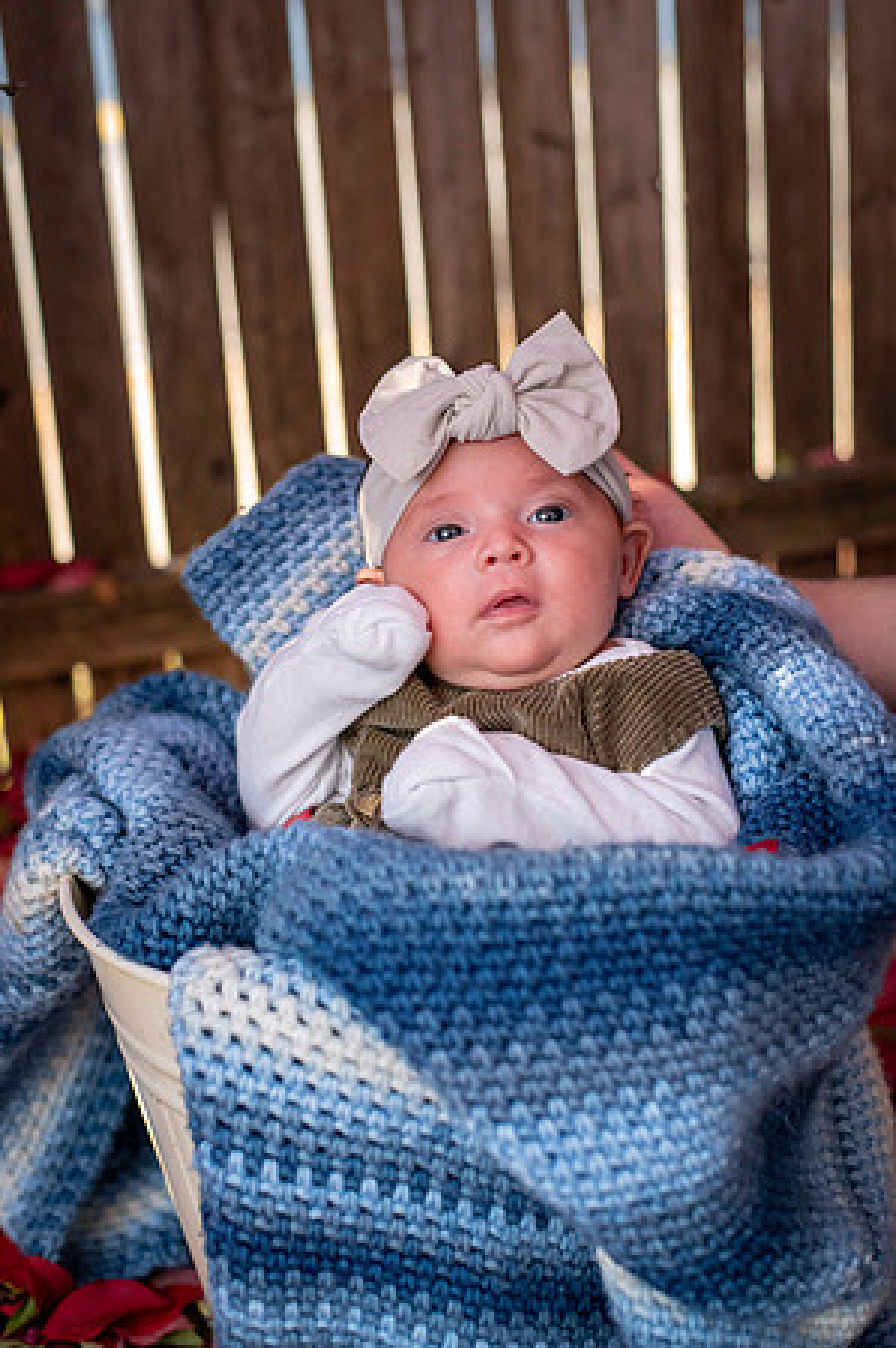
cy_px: 674
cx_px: 448
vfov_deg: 39.6
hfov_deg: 26.9
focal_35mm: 50
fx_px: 1871
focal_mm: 50
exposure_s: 1/2000
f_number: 3.2
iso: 3200
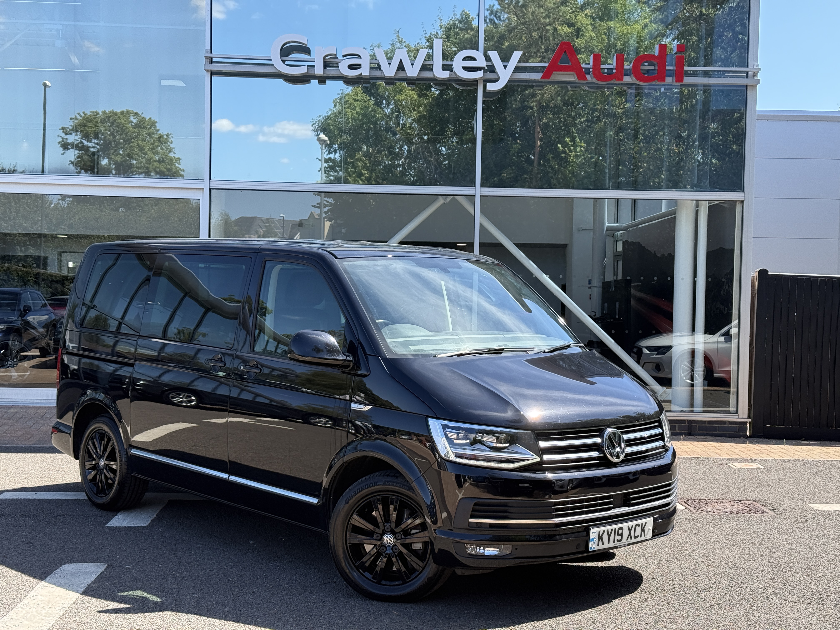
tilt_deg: +0.1
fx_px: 1165
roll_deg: -1.1
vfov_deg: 30.3
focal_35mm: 48
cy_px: 315
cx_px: 420
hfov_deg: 39.7
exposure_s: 1/1403
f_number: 1.78
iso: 100
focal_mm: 6.76
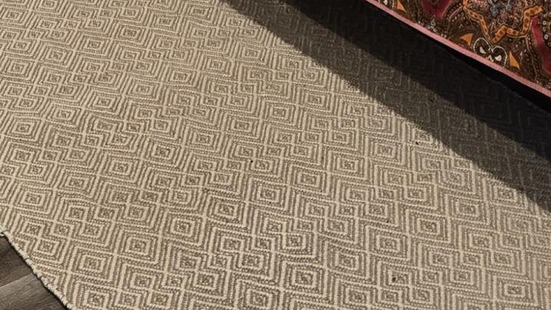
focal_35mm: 105
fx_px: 1534
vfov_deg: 9.9
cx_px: 119
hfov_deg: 20.2
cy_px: -468
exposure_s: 1/120
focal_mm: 5.4
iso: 320
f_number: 1.8
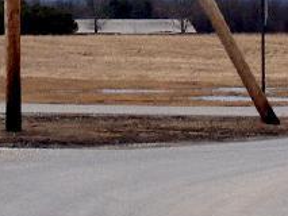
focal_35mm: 260
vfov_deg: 5.7
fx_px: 2164
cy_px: -109
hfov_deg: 7.6
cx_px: 126
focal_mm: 11.25
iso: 64
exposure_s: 1/250
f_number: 8
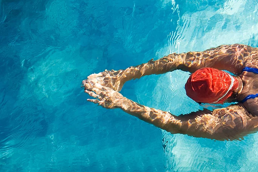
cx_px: 131
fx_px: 328
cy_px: 89
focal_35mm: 46
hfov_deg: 43.0
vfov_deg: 29.5
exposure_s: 1/640
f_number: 4.5
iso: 160
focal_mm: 23
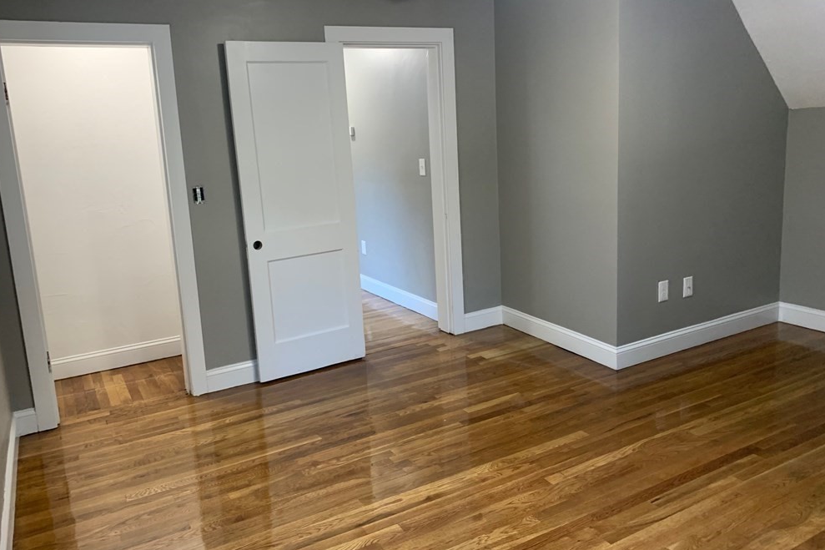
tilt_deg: -9.8
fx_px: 642
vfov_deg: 46.3
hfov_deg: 65.5
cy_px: 247
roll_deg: +3.7
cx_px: 402
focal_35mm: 28
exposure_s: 1/60
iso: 200
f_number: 1.8
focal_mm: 4.25
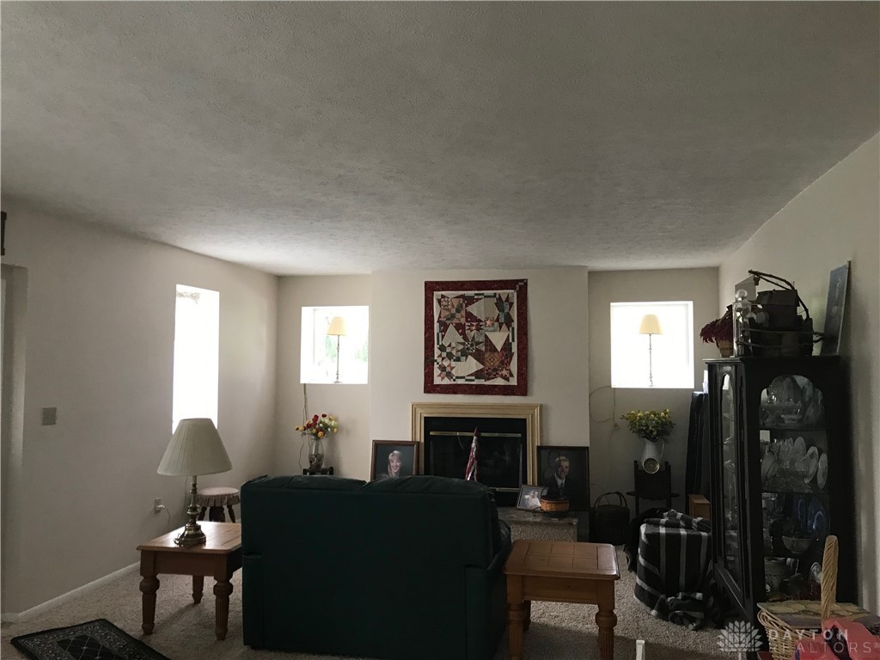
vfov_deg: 49.7
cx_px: 440
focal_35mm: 28
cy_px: 330
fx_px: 712
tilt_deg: +6.2
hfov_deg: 63.4
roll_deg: -0.8
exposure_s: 1/15
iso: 40
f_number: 1.8
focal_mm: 3.99
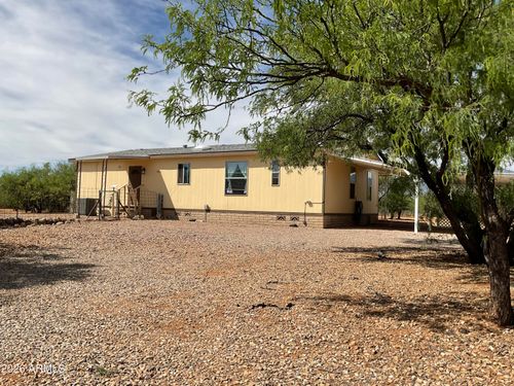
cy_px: 193
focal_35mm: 29
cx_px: 257
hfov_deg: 61.7
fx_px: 431
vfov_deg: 48.2
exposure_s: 1/3125
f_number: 1.8
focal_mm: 3
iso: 16
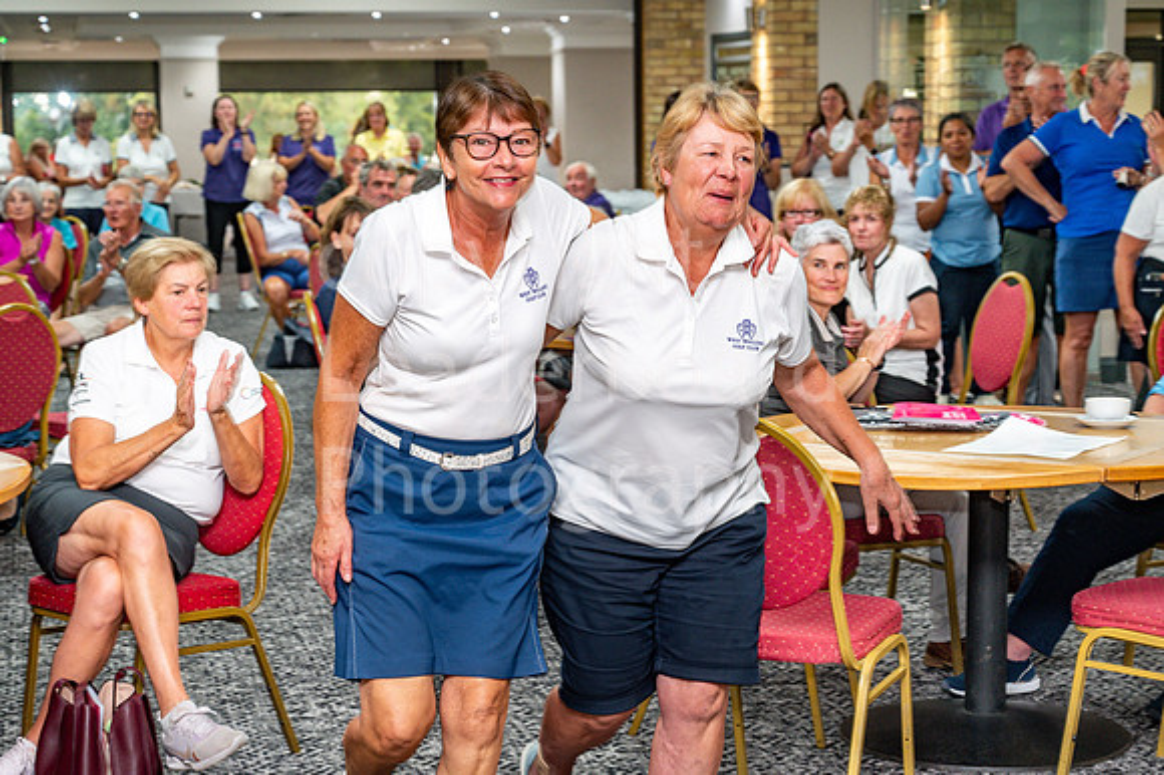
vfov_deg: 18.6
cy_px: 415
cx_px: 593
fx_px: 2361
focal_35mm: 73
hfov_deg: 27.7
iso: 320
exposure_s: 1/60
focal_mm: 66
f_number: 5
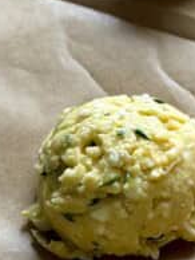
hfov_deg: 6.1
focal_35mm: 240
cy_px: 249
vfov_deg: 8.2
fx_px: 1799
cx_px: 366
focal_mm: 6.8
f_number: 1.8
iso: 100
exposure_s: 1/60
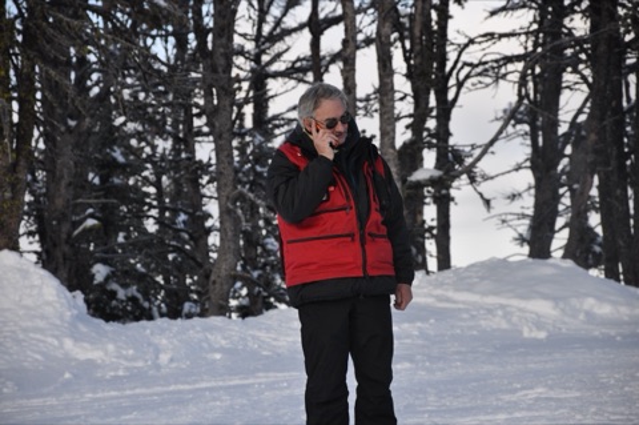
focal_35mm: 158
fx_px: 2793
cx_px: 320
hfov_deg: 13.1
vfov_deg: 8.7
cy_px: 212
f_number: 5.6
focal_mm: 105
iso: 250
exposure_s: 1/500
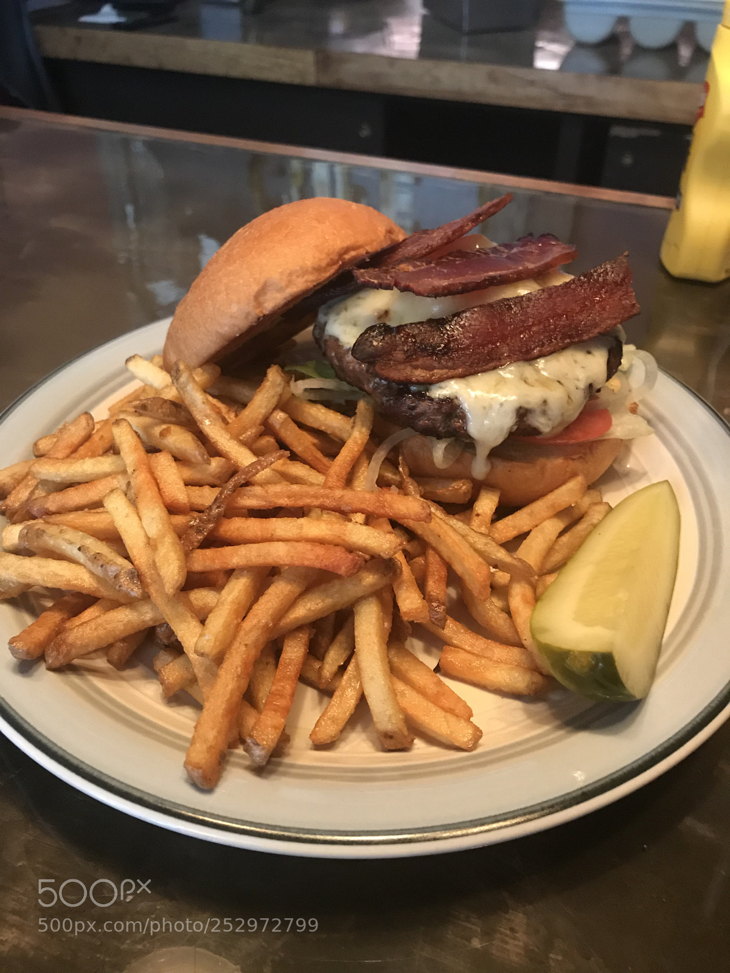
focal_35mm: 28
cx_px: 365
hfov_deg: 49.7
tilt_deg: -38.7
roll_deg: -0.3
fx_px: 787
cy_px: 486
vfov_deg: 63.4
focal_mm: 3.99
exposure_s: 1/12
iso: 100
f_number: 1.8
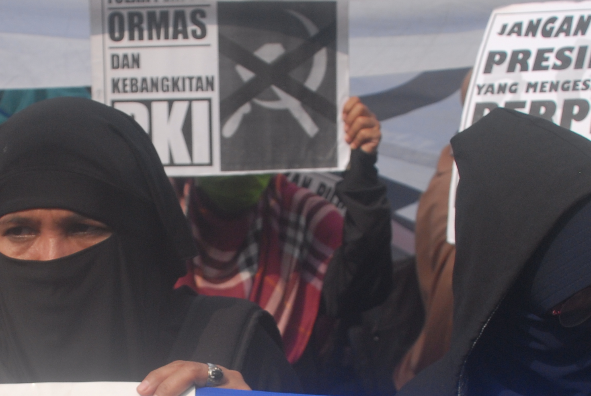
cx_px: 210
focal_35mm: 79
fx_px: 1298
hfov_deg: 25.5
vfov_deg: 17.1
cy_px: 352
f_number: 3.5
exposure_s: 1/2000
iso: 200
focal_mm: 20
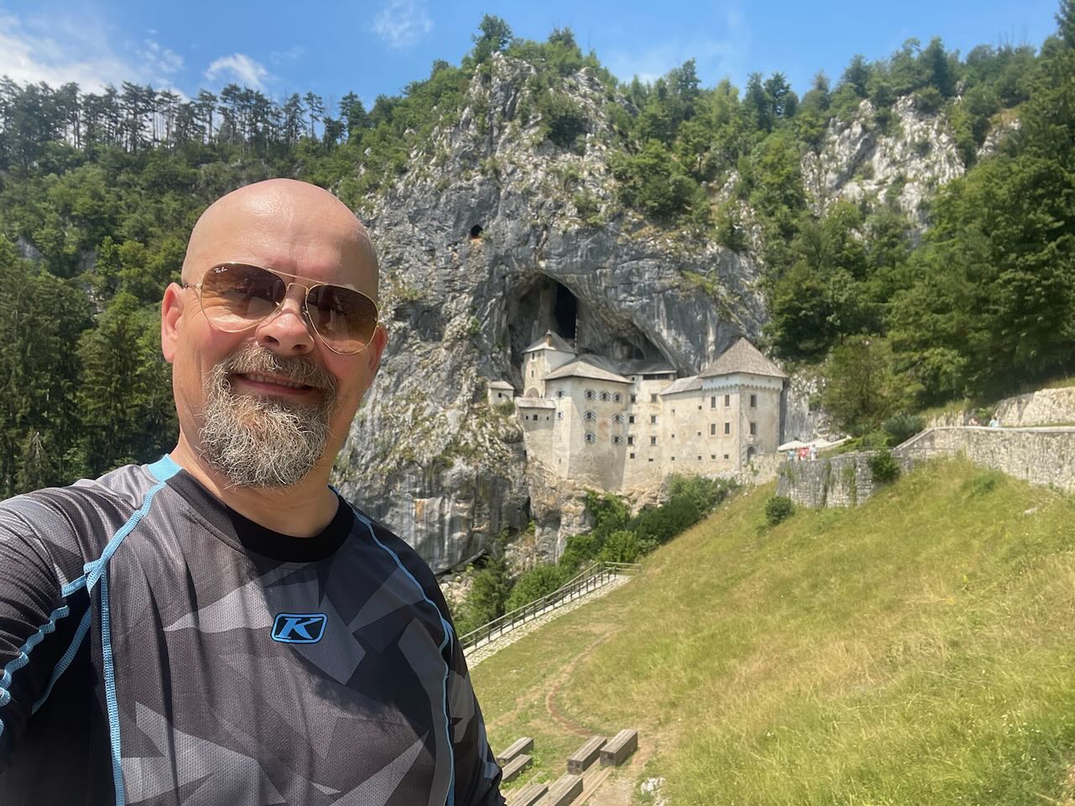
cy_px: 403
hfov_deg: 73.9
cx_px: 538
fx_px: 714
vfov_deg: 58.9
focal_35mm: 23
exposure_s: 1/730
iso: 25
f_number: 2.2
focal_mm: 2.71
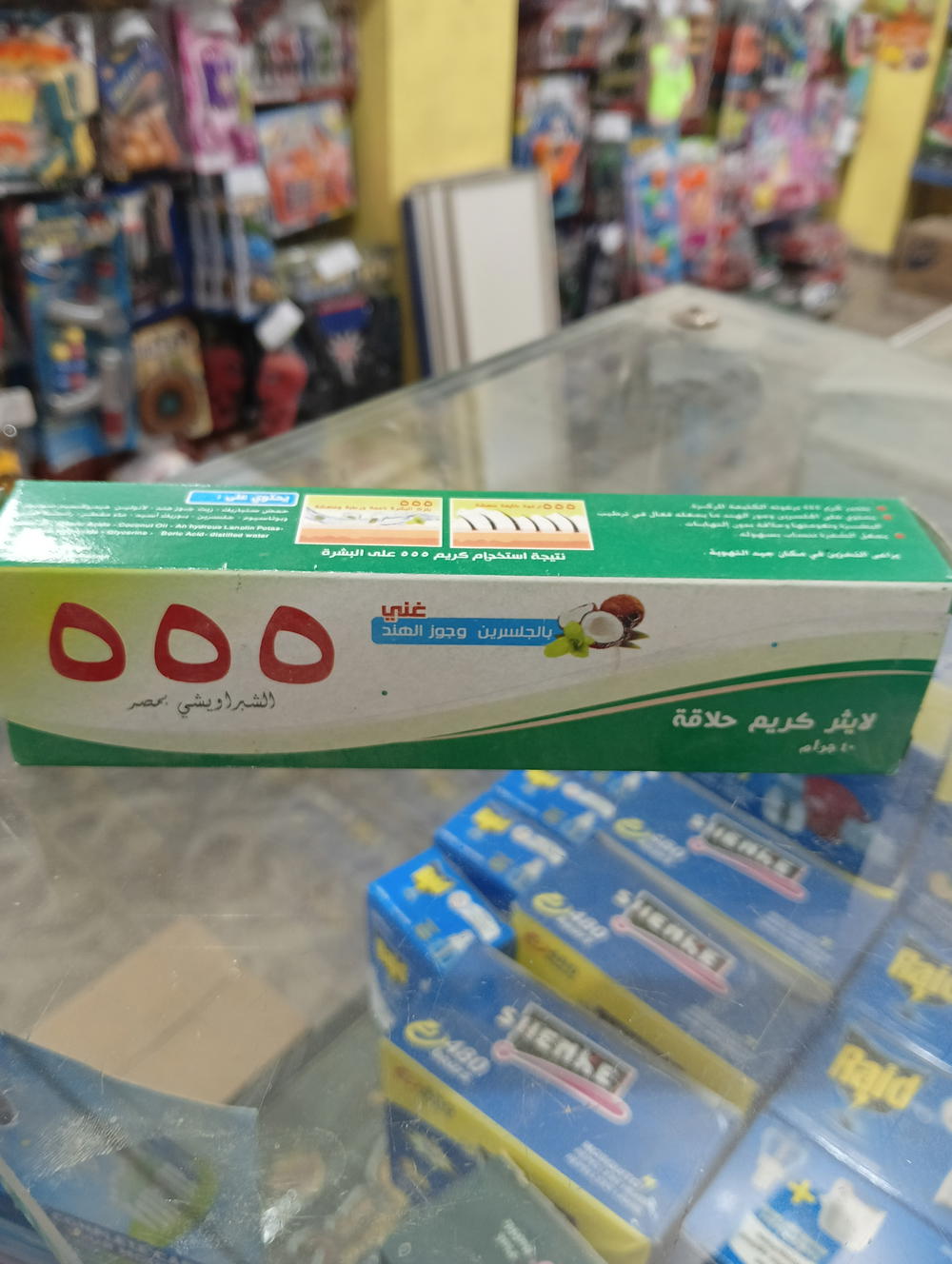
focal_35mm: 26
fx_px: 951
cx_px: 476
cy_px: 632
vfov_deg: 67.2
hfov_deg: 53.2
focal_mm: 4.05
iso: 640
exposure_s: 1/25
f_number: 1.8
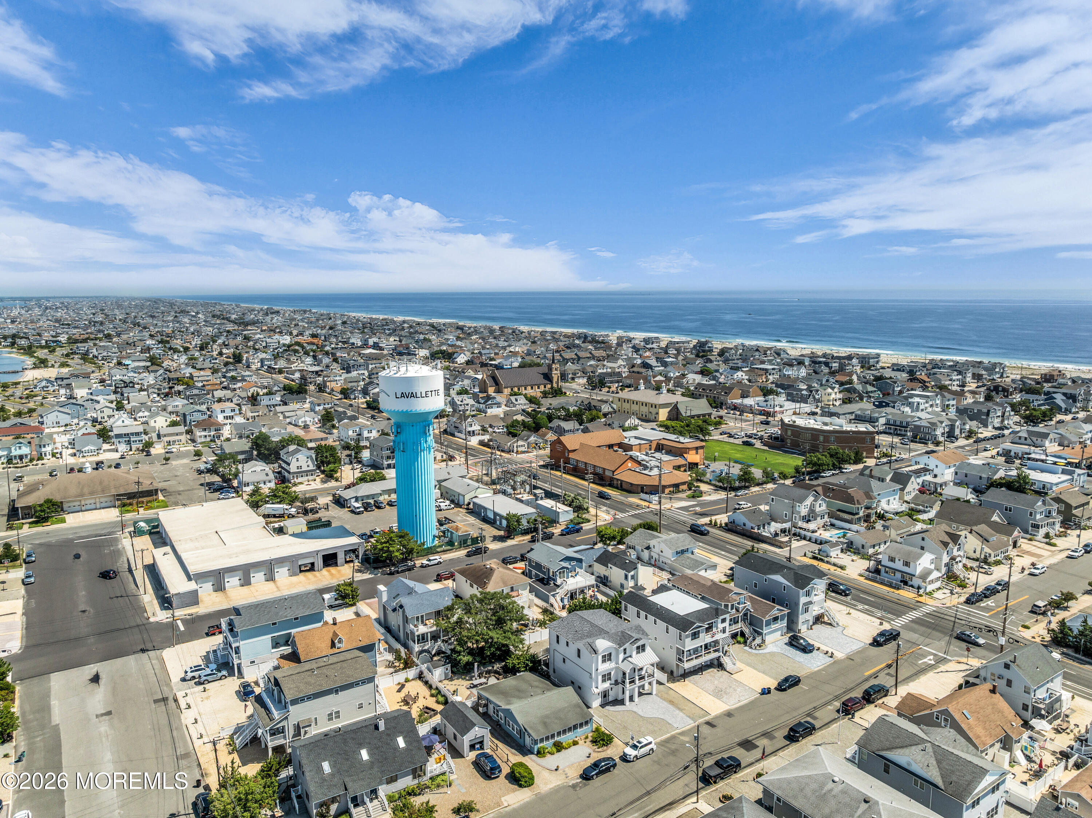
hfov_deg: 71.6
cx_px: 546
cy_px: 409
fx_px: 757
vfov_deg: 56.8
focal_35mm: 24
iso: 100
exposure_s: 1/3200
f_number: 2.8
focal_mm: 12.29
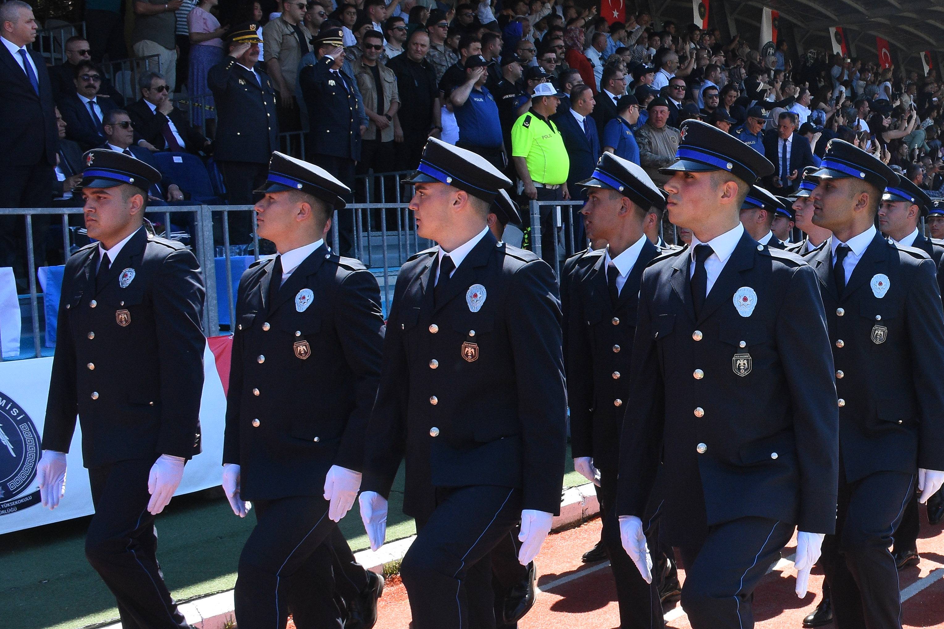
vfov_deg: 25.5
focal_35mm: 53
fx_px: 1390
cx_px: 813
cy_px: 295
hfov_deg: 35.7
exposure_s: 1/400
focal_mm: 18
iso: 800
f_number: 10
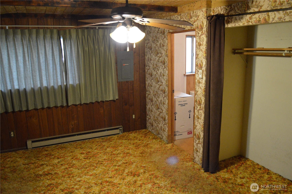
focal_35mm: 27
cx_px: 146
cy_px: 97
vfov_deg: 47.8
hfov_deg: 67.4
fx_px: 219
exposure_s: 1/30
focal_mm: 18
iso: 2200
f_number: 3.5
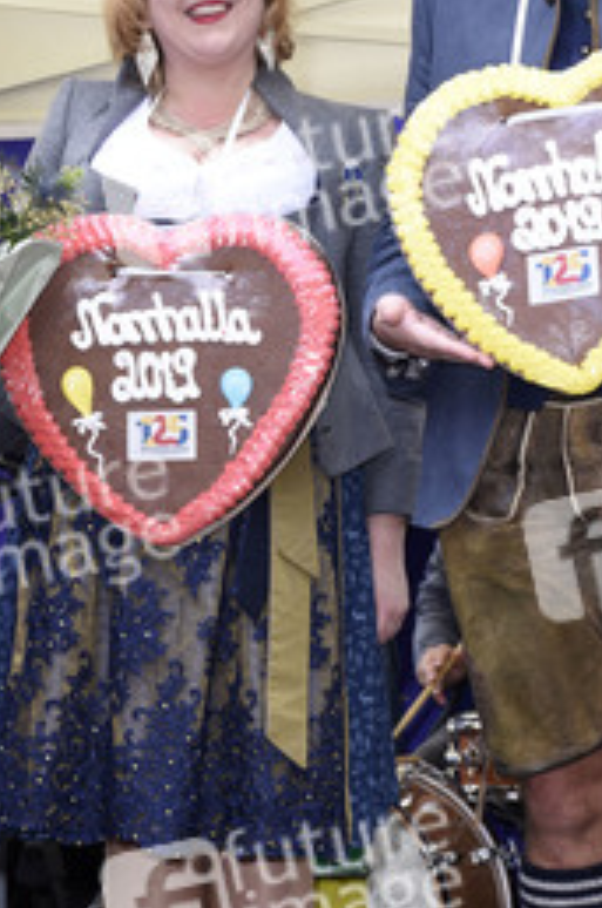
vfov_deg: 16.9
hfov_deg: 11.3
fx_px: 3047
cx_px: 384
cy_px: 362
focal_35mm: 121
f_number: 6.3
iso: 200
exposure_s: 1/60
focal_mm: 52
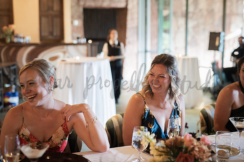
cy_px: 81
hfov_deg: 39.6
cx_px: 122
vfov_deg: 27.0
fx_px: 339
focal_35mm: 50
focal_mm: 50
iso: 1600
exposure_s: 1/125
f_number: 2.2
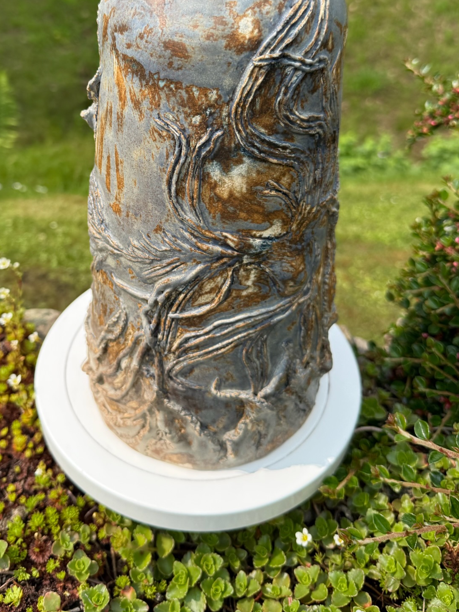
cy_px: 202
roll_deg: +3.4
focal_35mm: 34
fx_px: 601
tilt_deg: -29.9
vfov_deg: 52.9
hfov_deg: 41.3
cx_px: 160
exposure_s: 1/4167
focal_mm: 6.76
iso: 100
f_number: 1.78
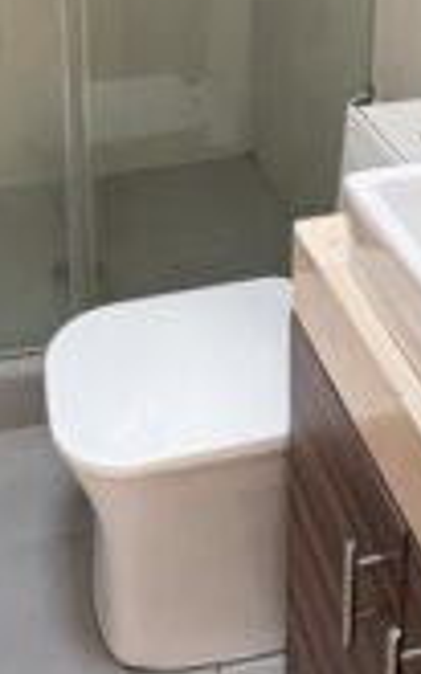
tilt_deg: -14.6
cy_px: -82
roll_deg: +0.9
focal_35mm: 54
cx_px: 217
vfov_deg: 32.6
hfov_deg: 24.0
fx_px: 992
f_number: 2.2
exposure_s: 1/60
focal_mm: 2.22
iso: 250
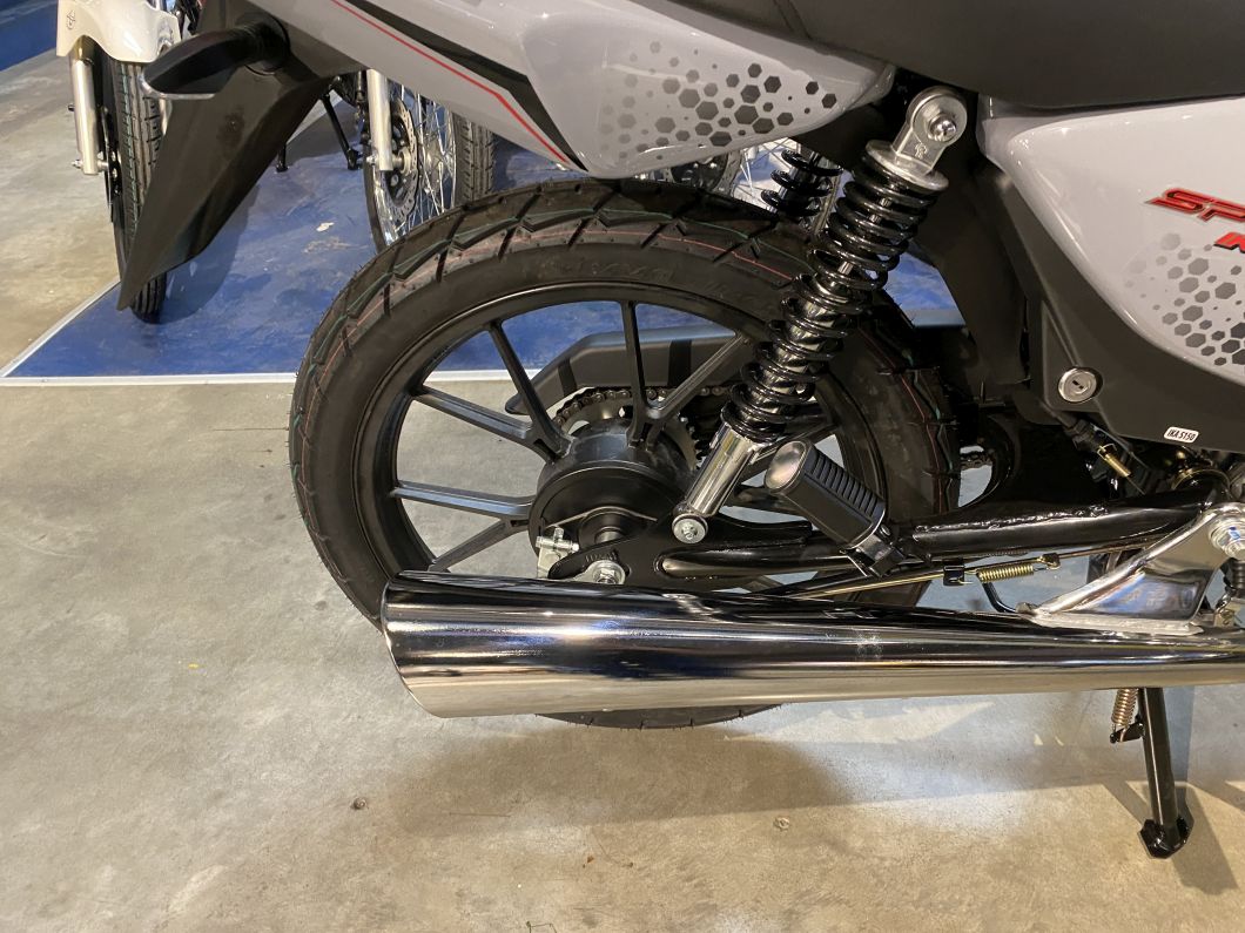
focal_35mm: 26
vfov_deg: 53.1
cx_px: 622
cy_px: 466
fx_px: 935
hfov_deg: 67.3
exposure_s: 1/50
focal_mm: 4.25
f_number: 1.8
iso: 320
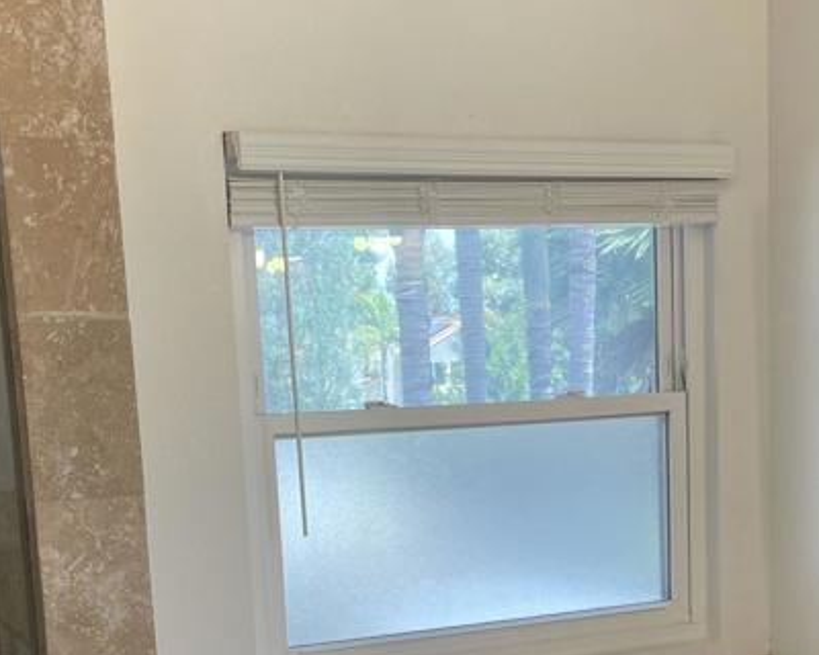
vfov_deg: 22.8
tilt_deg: -9.5
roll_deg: +1.9
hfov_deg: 29.0
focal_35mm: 65
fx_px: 1576
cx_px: 518
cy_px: 606
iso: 50
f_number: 1.6
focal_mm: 4.2
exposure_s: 1/120
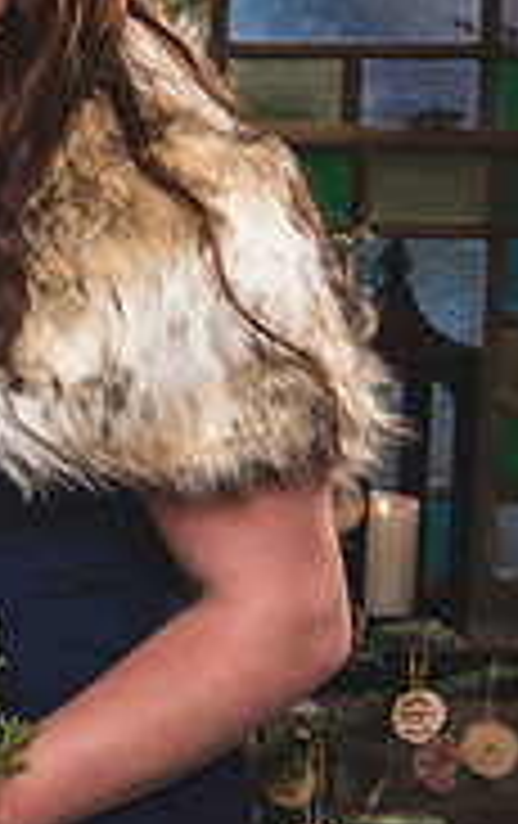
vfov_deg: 17.8
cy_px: 137
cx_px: -761
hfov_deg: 9.9
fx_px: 2610
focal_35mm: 116
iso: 200
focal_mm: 36
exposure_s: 1/160
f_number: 2.8
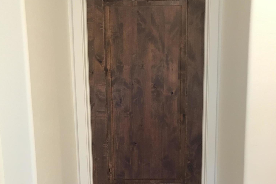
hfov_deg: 49.5
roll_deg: +1.2
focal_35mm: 39
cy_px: 144
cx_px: 138
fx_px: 299
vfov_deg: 33.4
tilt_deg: -9.9
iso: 50
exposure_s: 1/15
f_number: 1.8
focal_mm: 3.99
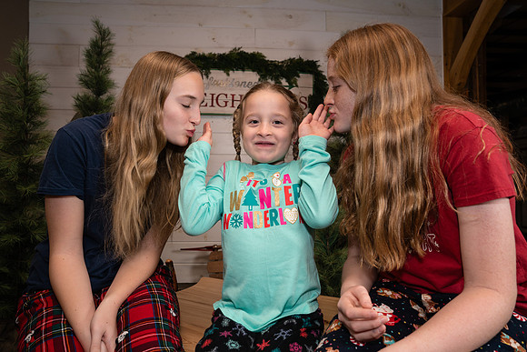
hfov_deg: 73.7
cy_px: 176
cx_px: 264
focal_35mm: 24
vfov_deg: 53.2
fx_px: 351
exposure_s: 1/250
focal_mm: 24
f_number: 5
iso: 320
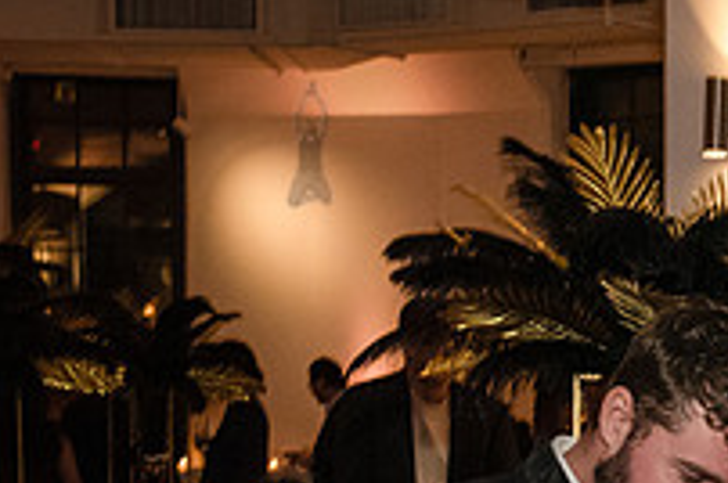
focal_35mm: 124
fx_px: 2504
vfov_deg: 10.7
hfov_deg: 15.9
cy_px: 642
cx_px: 866
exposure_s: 1/160
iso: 5000
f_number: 4.5
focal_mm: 35
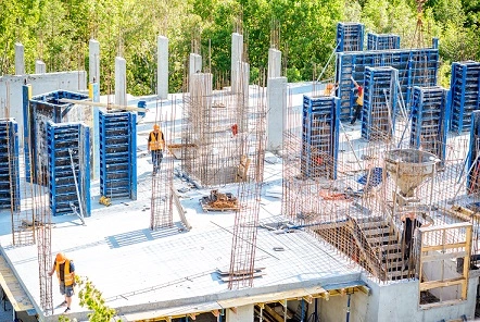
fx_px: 1135
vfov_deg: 16.1
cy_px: 161
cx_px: 240
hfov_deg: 23.9
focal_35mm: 85
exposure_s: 1/2000
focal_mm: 85
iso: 200
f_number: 2.2
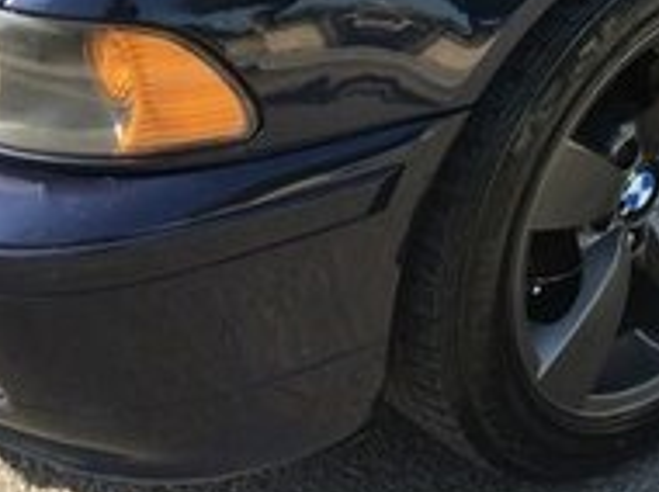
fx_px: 1920
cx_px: 614
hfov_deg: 19.1
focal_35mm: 101
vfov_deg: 14.0
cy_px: -154
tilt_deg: -21.8
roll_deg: -0.2
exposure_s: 1/398
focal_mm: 4.15
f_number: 2.2
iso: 25
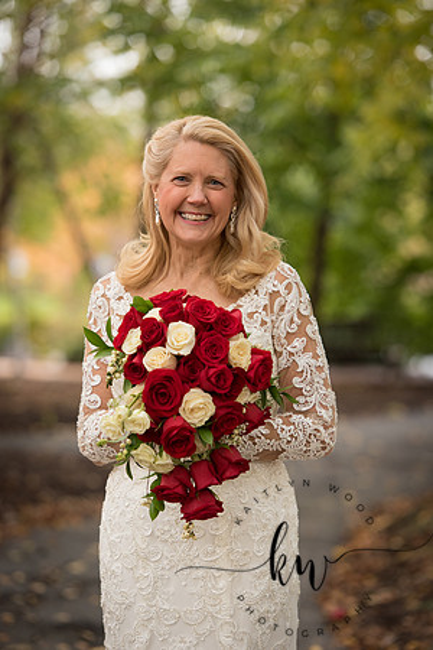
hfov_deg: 10.2
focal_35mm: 135
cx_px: 216
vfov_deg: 15.2
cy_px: 325
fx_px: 2435
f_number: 3.2
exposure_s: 1/250
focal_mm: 135
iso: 800
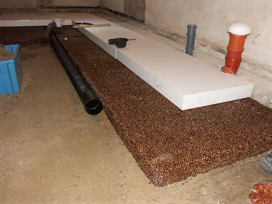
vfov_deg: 48.2
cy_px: 102
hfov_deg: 61.7
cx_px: 136
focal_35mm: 29
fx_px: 228
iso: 200
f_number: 2.8
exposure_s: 1/50
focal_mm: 7.67
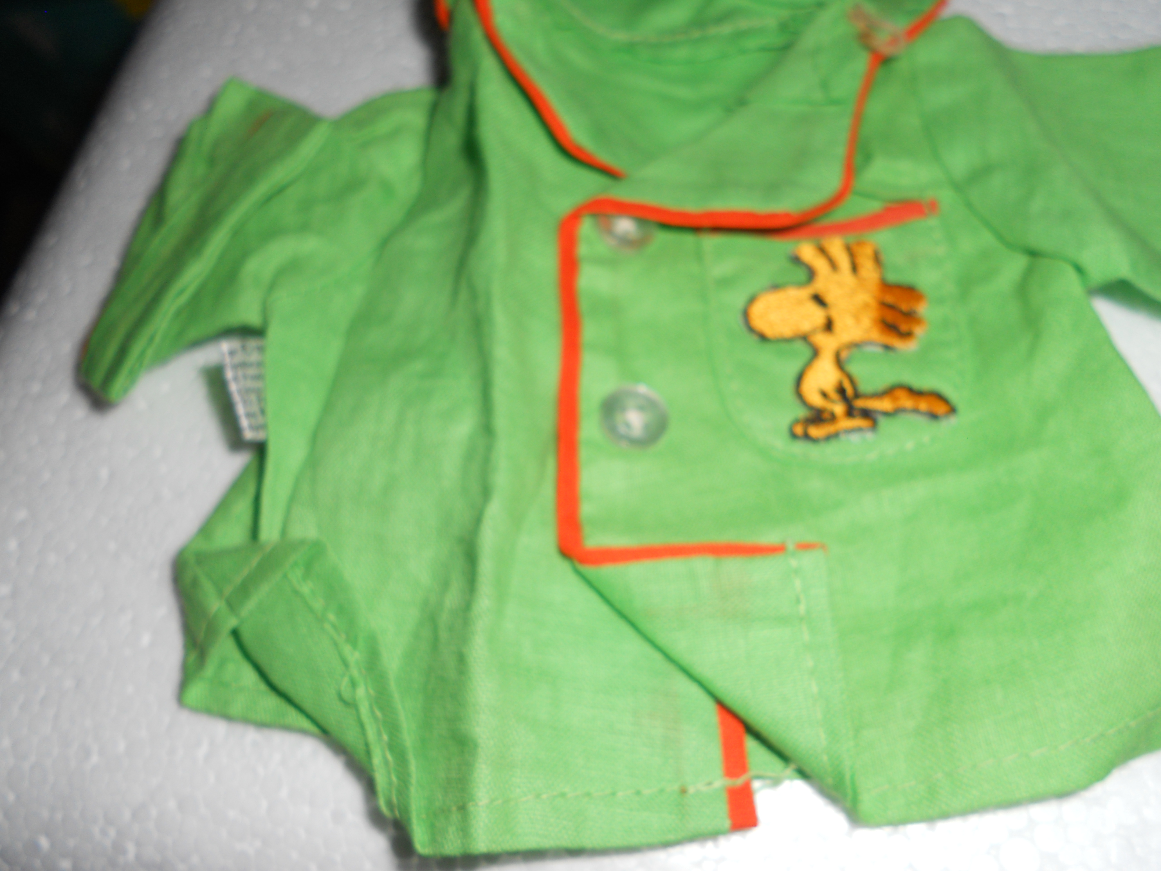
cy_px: 436
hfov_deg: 56.8
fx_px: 1073
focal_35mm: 32
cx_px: 580
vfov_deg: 44.2
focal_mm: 5.8
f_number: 8.8
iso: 80
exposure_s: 1/25
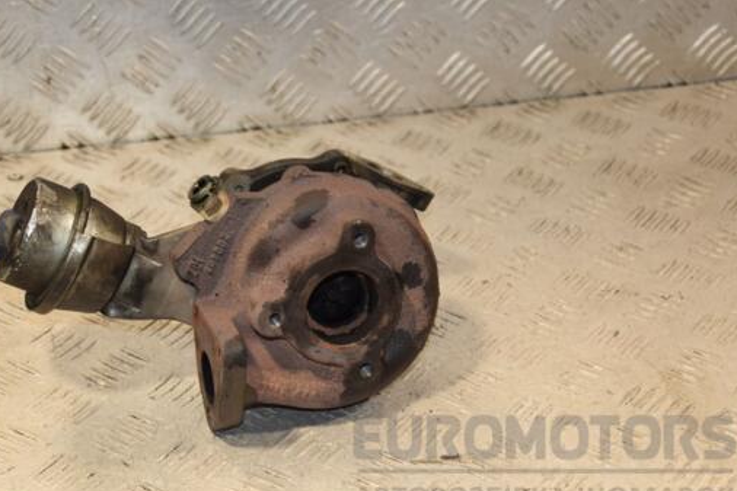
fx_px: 1821
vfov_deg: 15.3
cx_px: 326
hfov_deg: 22.9
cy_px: 243
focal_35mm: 89
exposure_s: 1/200
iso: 800
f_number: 5.6
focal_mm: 50
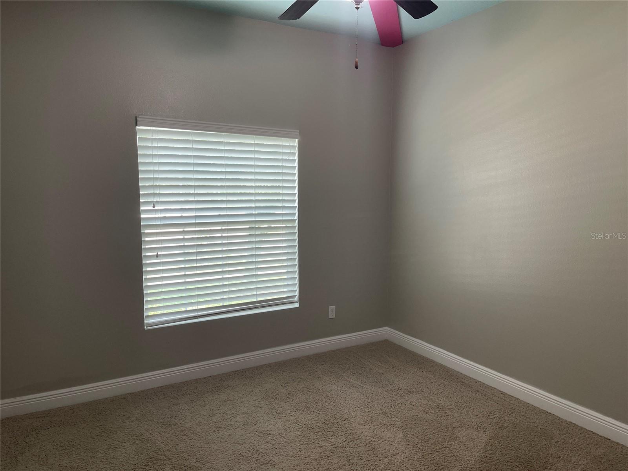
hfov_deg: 69.4
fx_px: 454
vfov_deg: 54.9
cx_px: 314
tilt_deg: -8.3
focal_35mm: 25
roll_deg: -0.6
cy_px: 236
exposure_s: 1/60
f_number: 1.6
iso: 80
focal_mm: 5.1
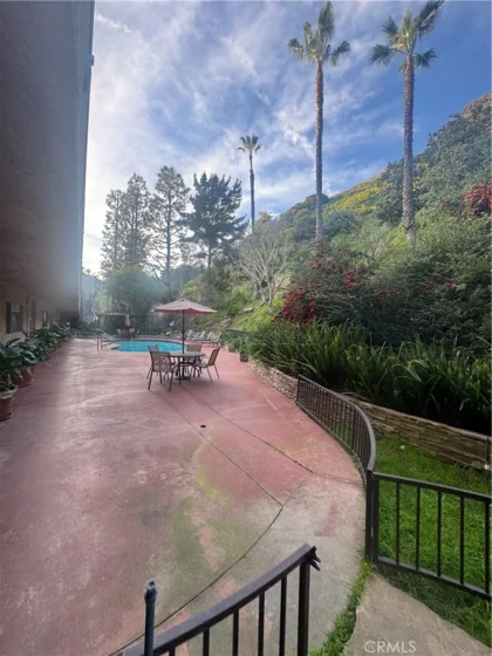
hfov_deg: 85.7
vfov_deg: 102.1
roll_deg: +1.5
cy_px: 328
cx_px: 246
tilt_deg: -1.7
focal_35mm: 14
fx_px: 265
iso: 50
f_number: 2.2
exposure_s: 1/99
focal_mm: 2.22
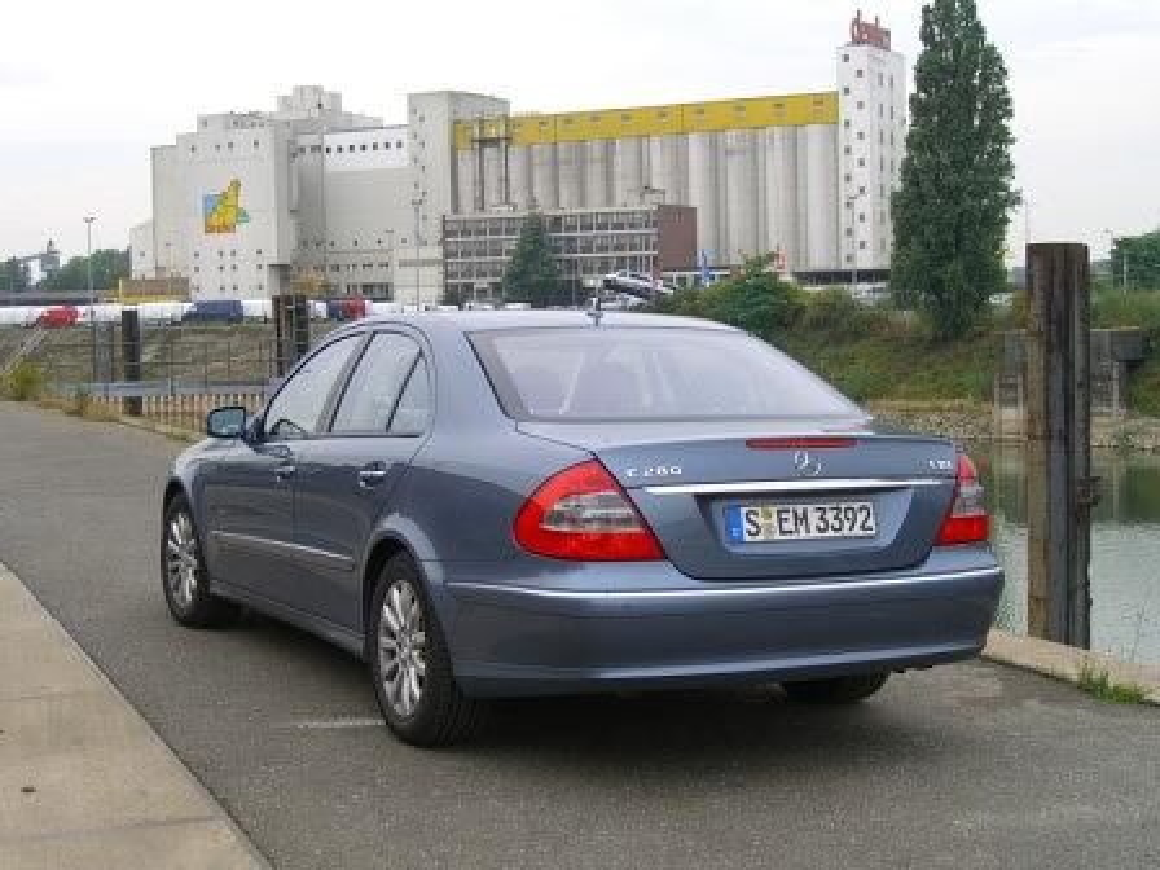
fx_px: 1910
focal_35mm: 57
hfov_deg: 33.8
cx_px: 580
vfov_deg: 25.7
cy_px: 435
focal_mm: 11.8
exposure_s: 1/320
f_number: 3.6
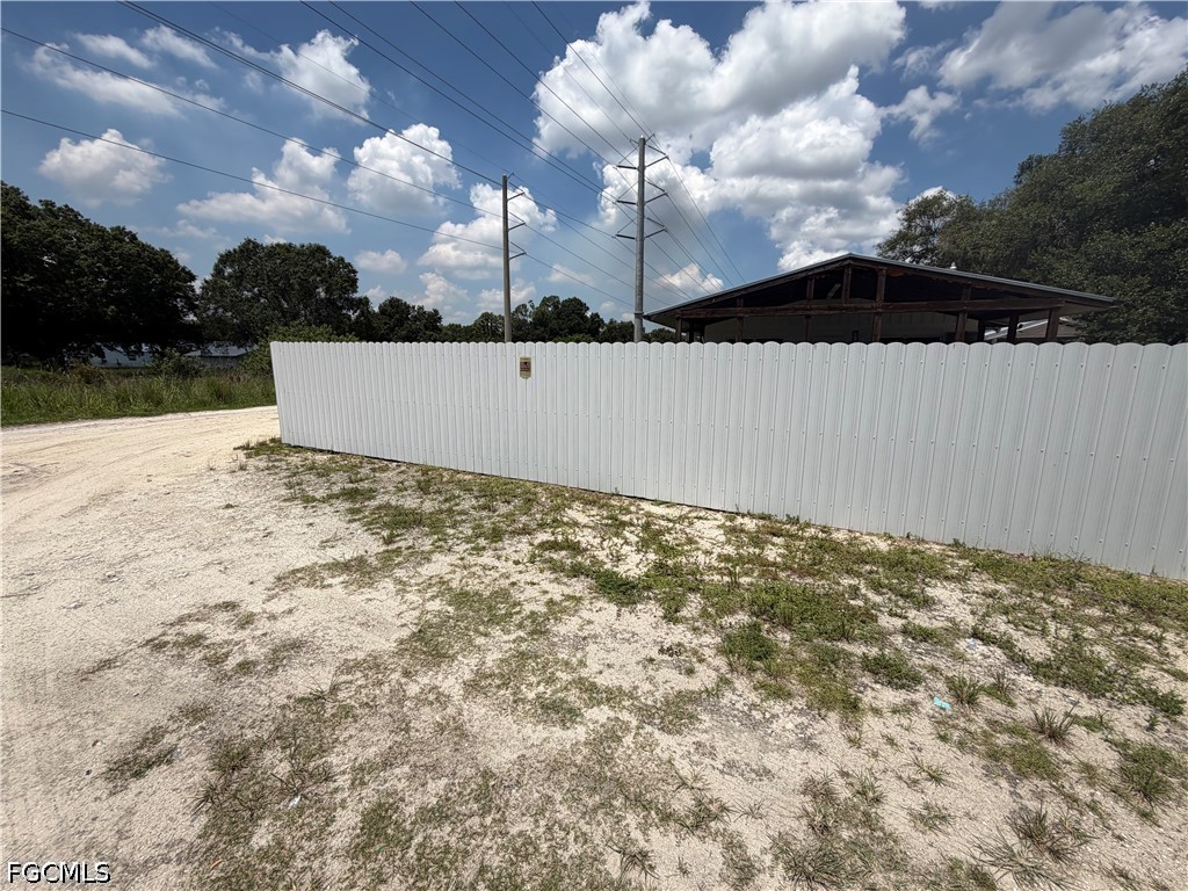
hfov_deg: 102.1
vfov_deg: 85.7
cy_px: 446
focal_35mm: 14
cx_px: 594
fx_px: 480
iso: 20
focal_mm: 2.22
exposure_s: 1/1613
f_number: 2.2
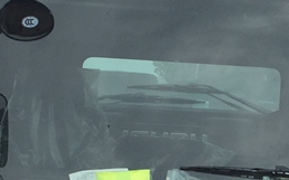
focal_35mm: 143
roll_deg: -1.6
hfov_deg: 14.5
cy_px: 224
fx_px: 1126
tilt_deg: +1.4
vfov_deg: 9.0
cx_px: 240
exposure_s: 1/1319
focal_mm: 4.15
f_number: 2.2
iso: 32
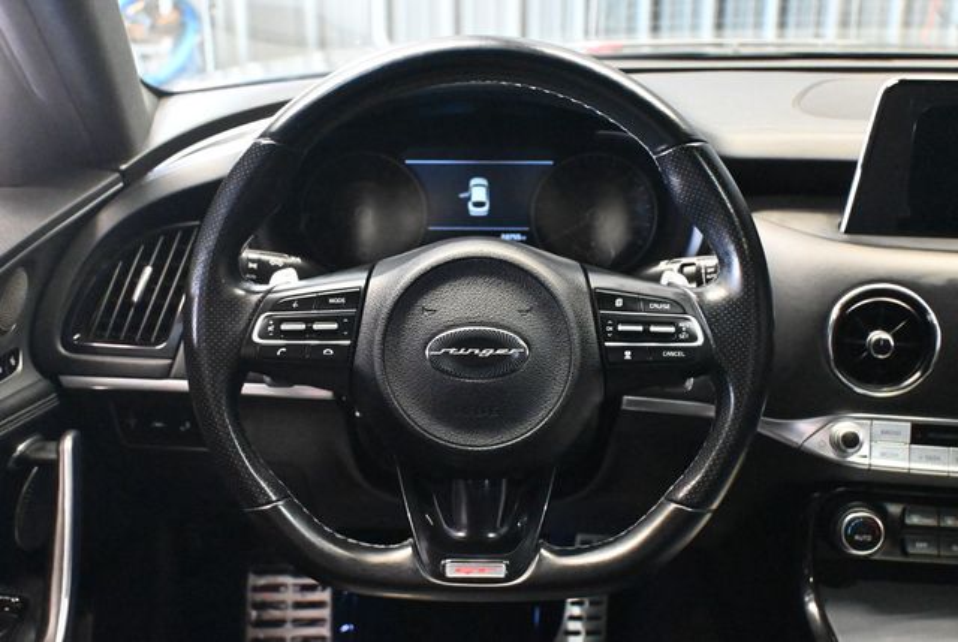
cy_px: 321
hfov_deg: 46.3
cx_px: 479
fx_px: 1119
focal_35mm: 42
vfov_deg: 32.0
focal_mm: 28
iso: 12800
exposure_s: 1/40
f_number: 4.5
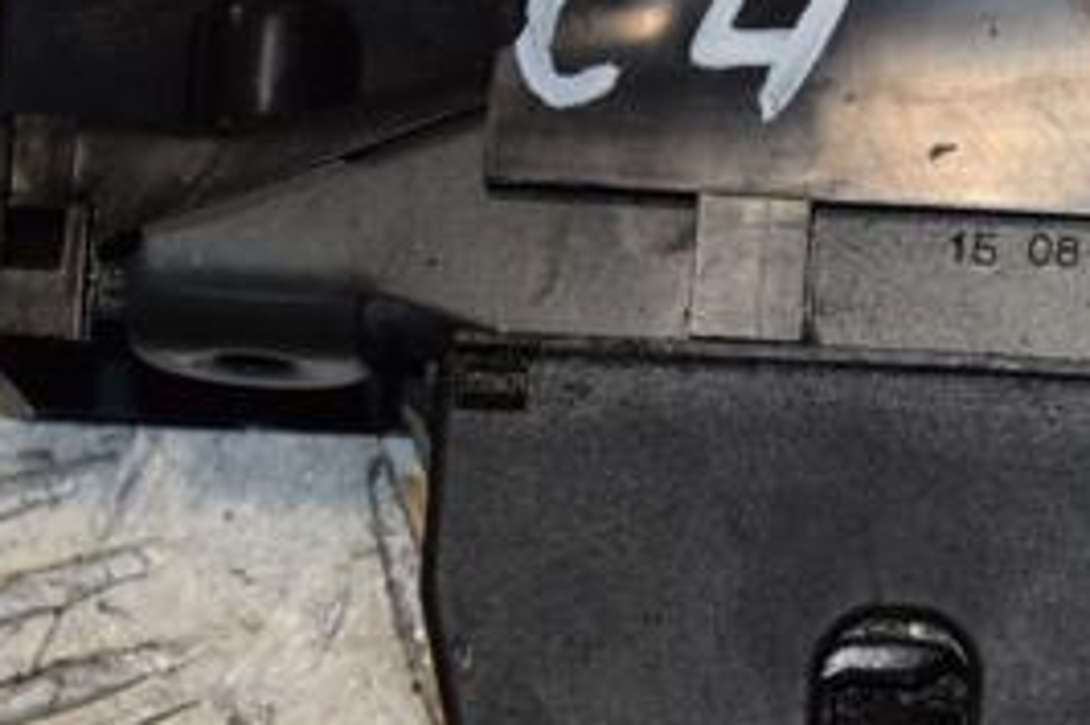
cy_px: 406
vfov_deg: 5.4
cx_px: 787
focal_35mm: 254
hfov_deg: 8.1
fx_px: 7689
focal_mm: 75
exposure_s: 1/200
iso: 800
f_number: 10
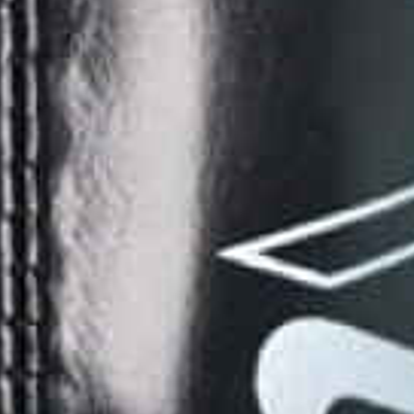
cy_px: 204
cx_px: -46
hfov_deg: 3.5
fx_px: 6833
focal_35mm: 505
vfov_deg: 3.5
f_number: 6.3
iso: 160
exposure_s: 1/50
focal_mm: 50
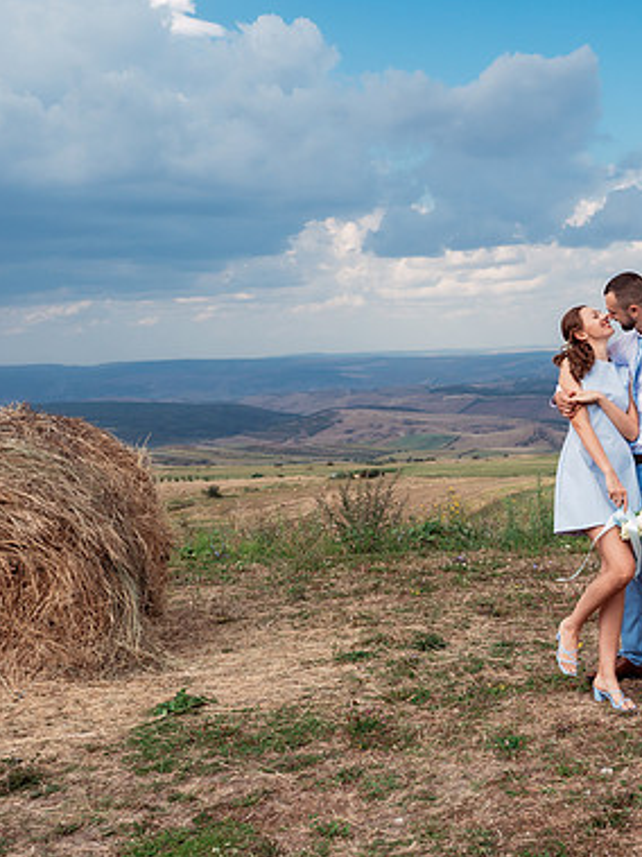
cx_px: 606
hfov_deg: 27.8
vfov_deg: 38.0
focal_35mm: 50
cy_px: 528
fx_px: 1237
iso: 250
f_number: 5
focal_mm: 28
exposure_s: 1/800
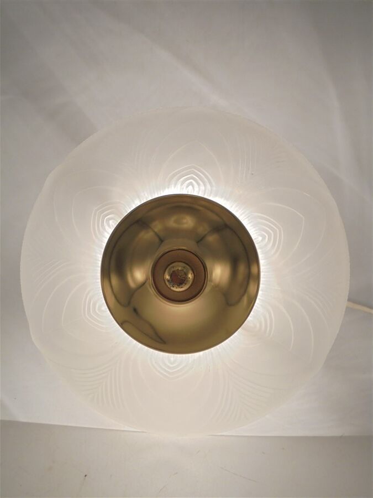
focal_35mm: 34
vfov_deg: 54.0
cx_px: 186
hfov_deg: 41.8
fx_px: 488
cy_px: 249
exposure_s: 1/30
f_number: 4
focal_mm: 6.1
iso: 100
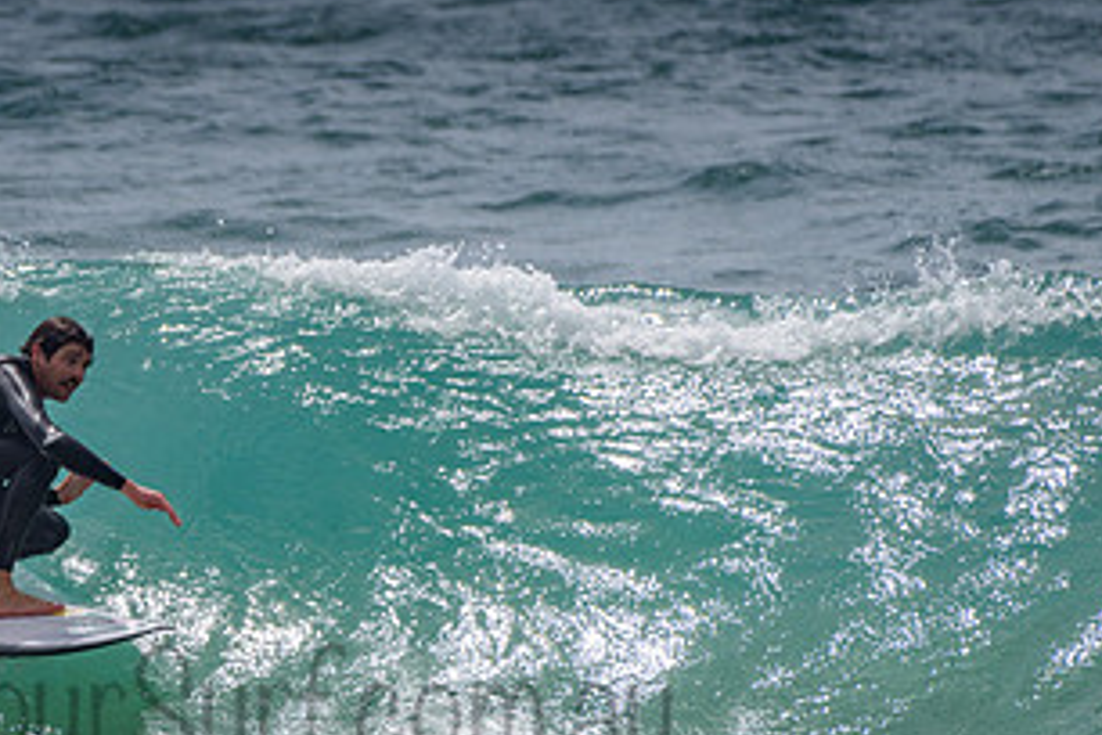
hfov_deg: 1.8
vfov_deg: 1.2
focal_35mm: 1163
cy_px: 513
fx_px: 35598
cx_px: 57
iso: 64
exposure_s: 1/1600
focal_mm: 500
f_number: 5.6
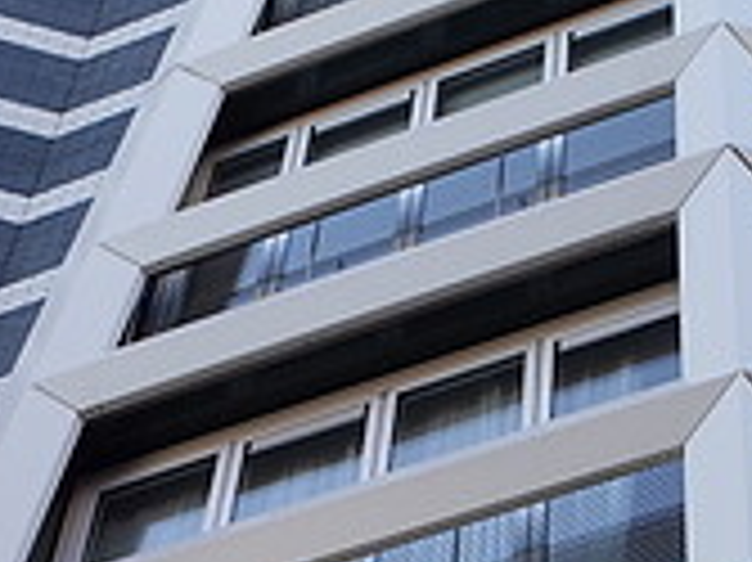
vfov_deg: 12.7
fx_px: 2410
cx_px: 711
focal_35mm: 111
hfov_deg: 17.4
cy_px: 830
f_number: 7.1
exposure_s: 1/80
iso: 200
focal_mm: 18.3
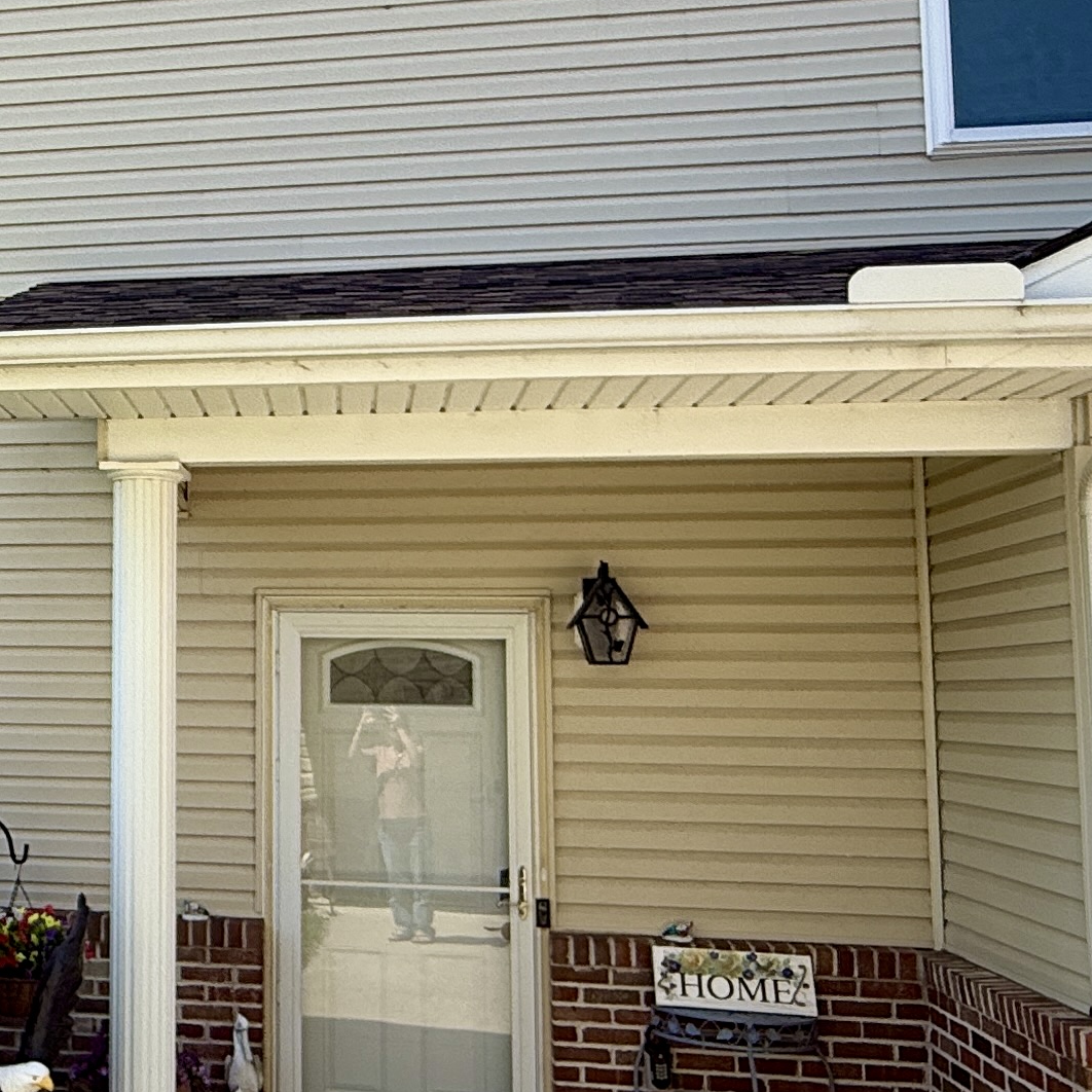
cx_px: -1
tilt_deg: +6.5
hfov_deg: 33.1
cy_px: 511
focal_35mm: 47
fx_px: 1677
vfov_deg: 36.0
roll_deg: -1.3
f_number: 2.2
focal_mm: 2.22
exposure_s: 1/1050
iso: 50
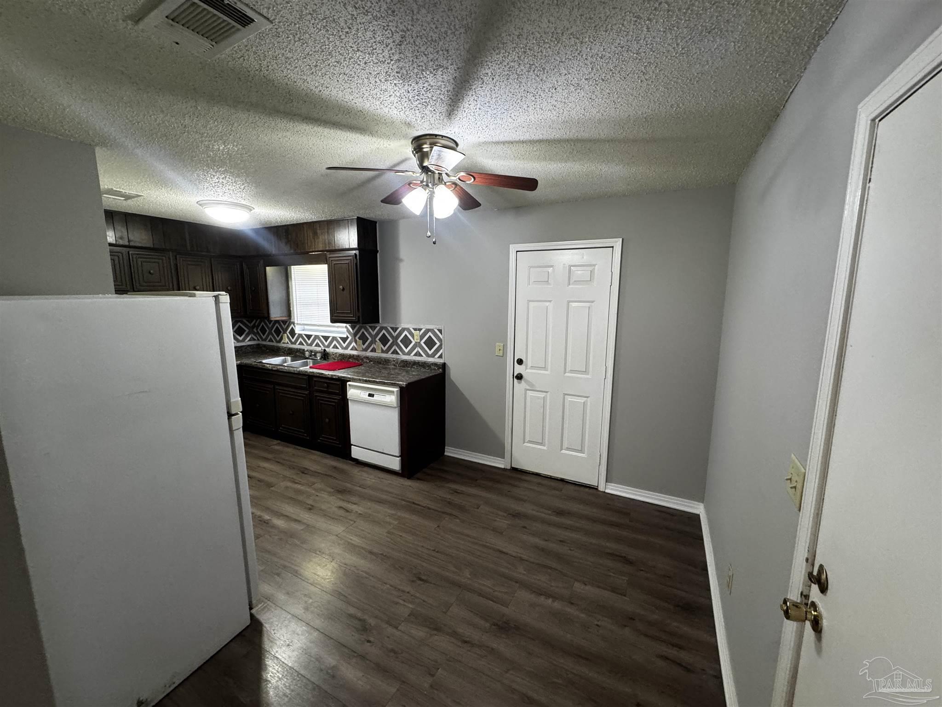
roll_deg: -2.1
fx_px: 381
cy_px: 354
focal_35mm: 14
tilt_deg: -6.8
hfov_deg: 102.1
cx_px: 471
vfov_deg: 85.7
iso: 320
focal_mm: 2.22
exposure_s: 1/60
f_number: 2.2
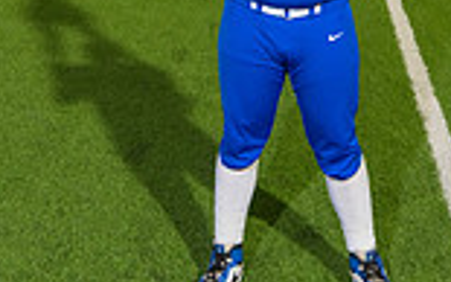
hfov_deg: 29.0
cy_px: -343
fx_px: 873
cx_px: 247
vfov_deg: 14.2
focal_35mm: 71
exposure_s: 1/200
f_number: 4
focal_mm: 24
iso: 1000
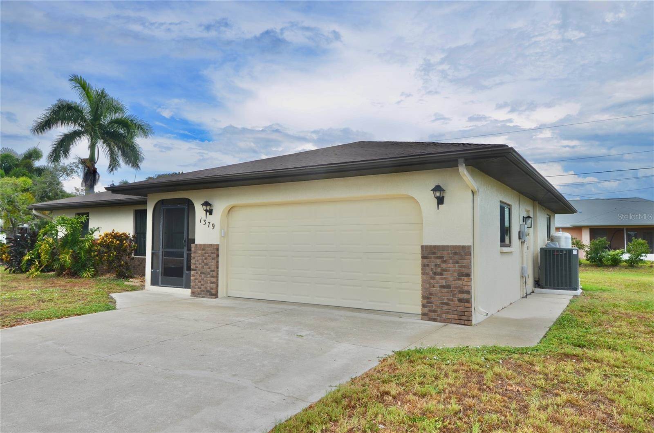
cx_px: 327
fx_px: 653
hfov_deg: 53.2
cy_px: 216
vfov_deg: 36.7
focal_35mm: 36
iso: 100
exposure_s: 1/250
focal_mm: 24
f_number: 8
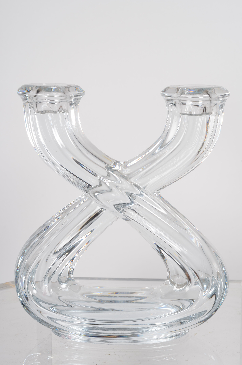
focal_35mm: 75
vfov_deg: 27.0
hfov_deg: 18.1
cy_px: 182
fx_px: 760
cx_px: 121
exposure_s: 1/125
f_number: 14
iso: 100
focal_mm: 50
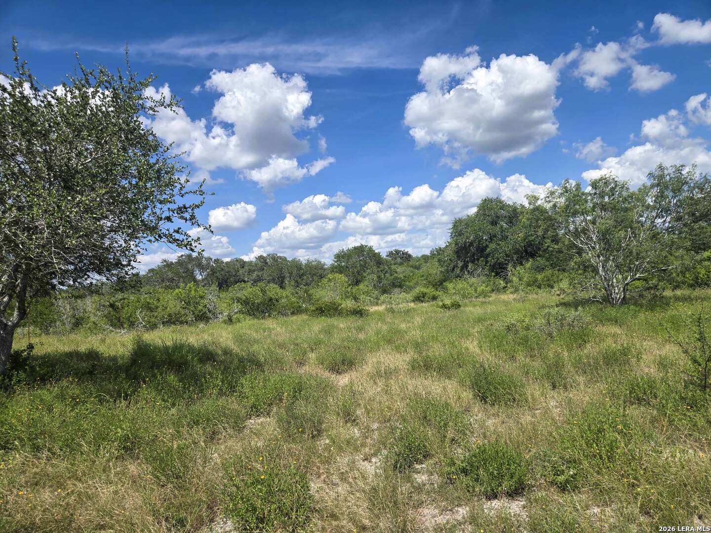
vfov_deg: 58.9
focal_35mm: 23
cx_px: 356
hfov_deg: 73.9
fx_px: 472
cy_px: 266
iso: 25
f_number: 1.8
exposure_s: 1/3084
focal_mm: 5.4
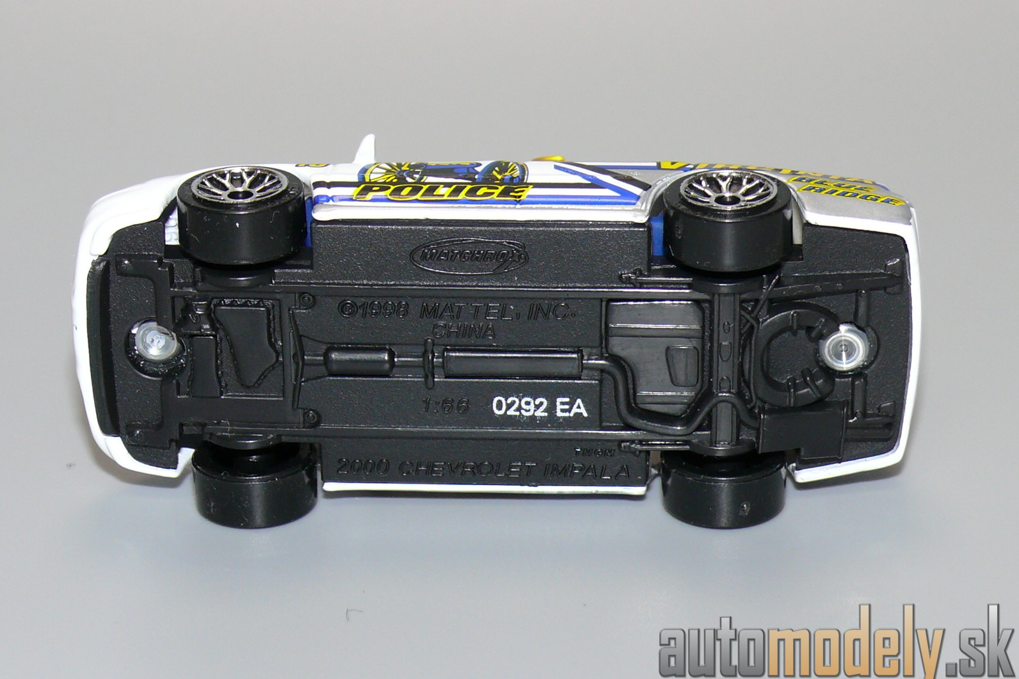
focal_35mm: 115
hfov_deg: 17.8
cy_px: 317
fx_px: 3255
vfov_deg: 11.9
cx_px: 511
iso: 100
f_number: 4
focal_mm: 14
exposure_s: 1/30
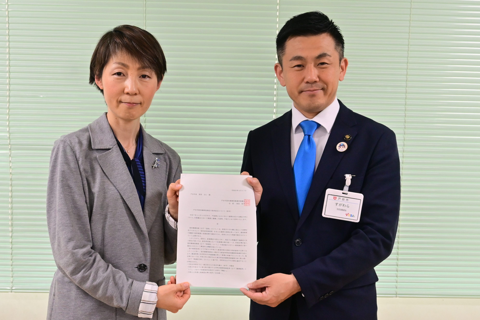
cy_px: 185
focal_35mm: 46
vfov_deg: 29.1
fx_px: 615
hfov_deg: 42.6
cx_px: 216
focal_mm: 20.5
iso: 1000
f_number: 5
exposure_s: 1/100
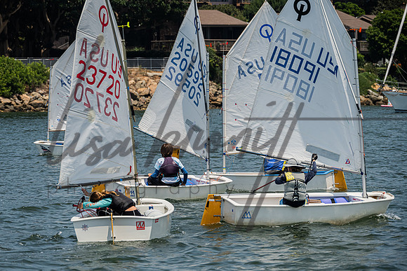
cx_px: 172
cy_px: 150
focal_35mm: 179
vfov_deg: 7.7
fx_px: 2022
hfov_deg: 11.5
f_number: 7.6
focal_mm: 155
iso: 320
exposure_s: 1/1600
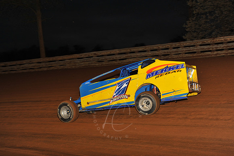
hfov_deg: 28.9
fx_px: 455
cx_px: 117
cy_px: 78
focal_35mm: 70
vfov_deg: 19.4
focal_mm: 70
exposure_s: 1/320
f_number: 7.1
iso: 500
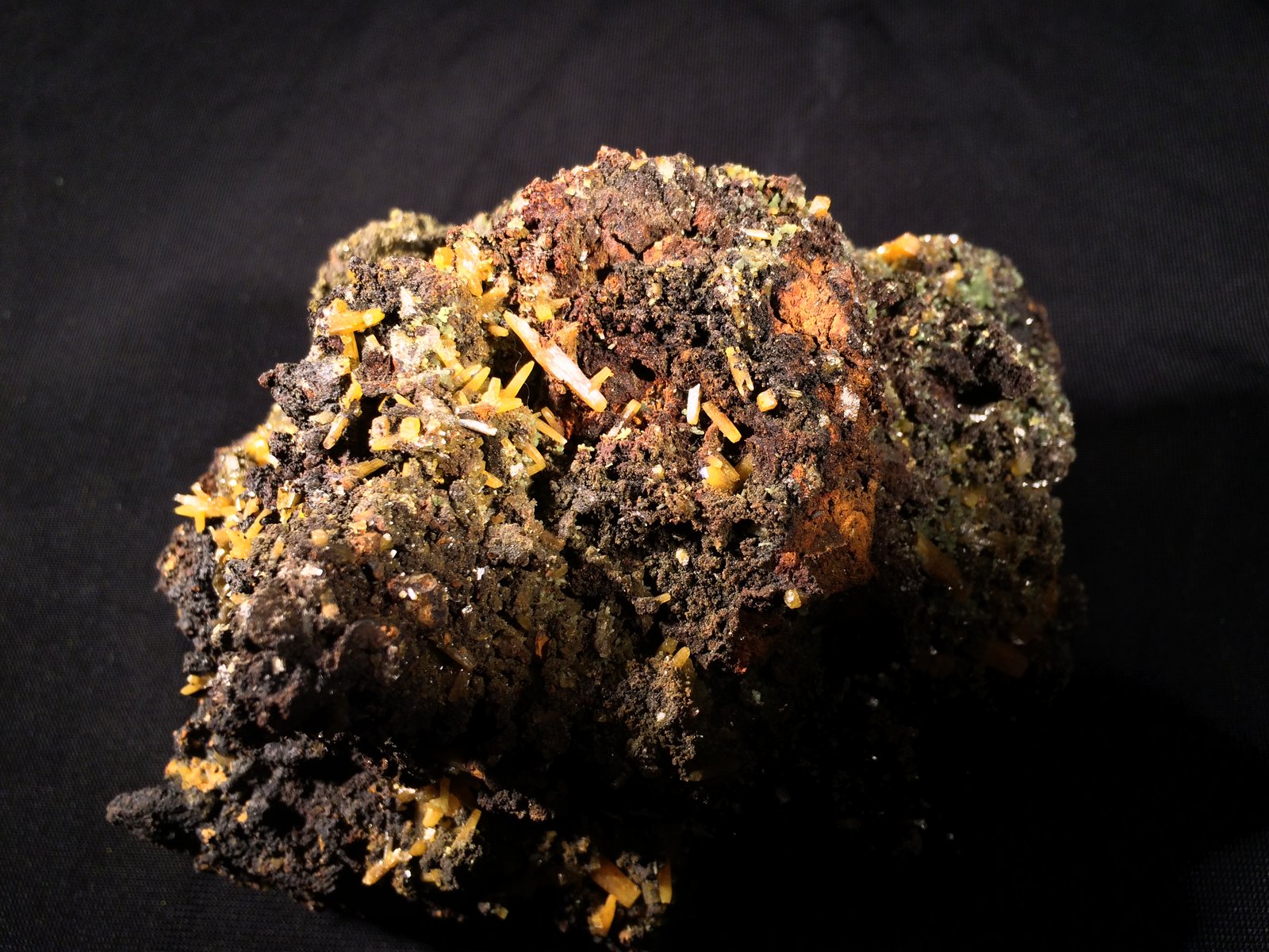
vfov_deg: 48.2
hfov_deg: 61.7
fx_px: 1063
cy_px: 476
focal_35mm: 29
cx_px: 634
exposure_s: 1/60
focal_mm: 4.15
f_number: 2.2
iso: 40
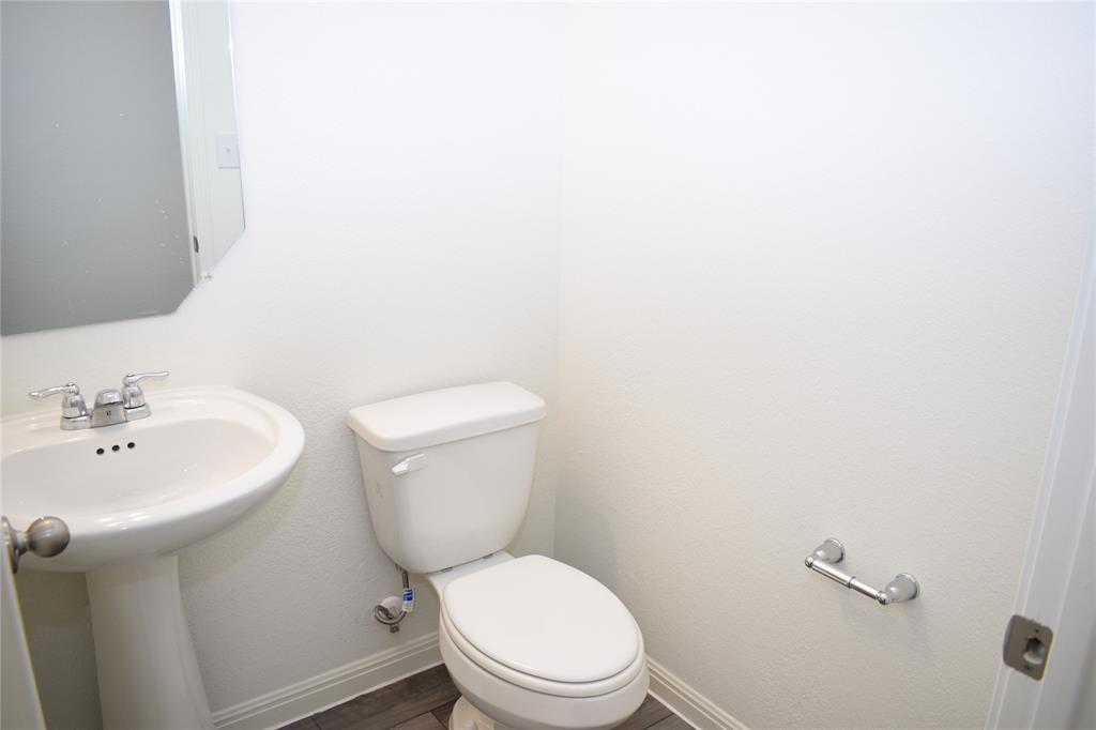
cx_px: 548
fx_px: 822
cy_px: 365
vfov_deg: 47.9
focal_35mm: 27
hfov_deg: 67.4
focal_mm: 18
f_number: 4.5
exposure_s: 1/80
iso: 400
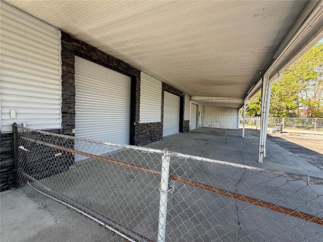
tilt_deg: -2.1
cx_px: 162
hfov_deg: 102.1
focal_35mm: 14
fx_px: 131
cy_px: 121
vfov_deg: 85.7
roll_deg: -1.5
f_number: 2.2
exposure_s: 1/179
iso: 40
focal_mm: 2.22
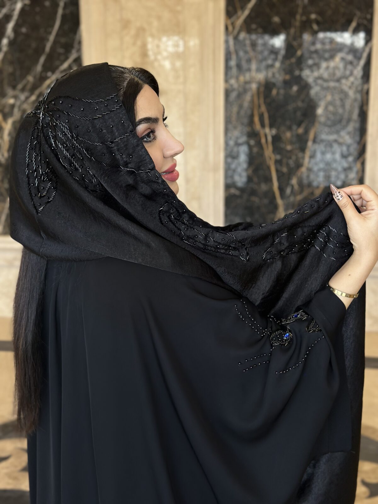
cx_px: 189
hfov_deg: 30.3
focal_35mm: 48
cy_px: 252
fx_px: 699
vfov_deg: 39.7
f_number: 1.78
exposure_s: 1/100
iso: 160
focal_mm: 6.86
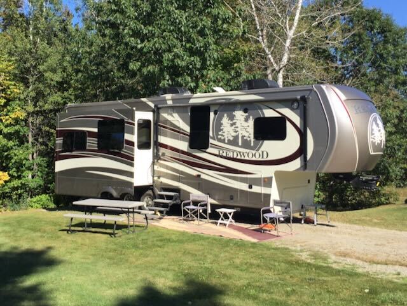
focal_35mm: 29
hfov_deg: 61.6
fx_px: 341
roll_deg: -0.1
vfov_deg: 48.3
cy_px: 153
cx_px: 204
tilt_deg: +3.3
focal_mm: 4.15
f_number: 2.2
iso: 32
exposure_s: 1/1412
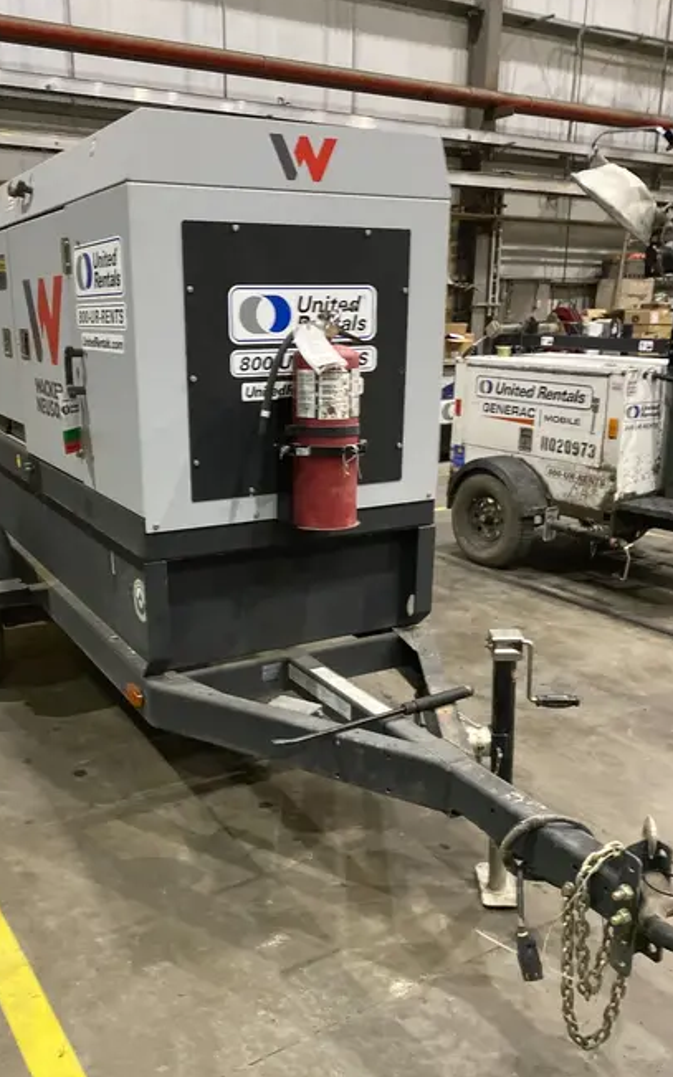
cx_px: 258
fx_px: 911
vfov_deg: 61.2
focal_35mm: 31
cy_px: 574
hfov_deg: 40.3
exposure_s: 1/40
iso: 500
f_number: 1.8
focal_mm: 4.25
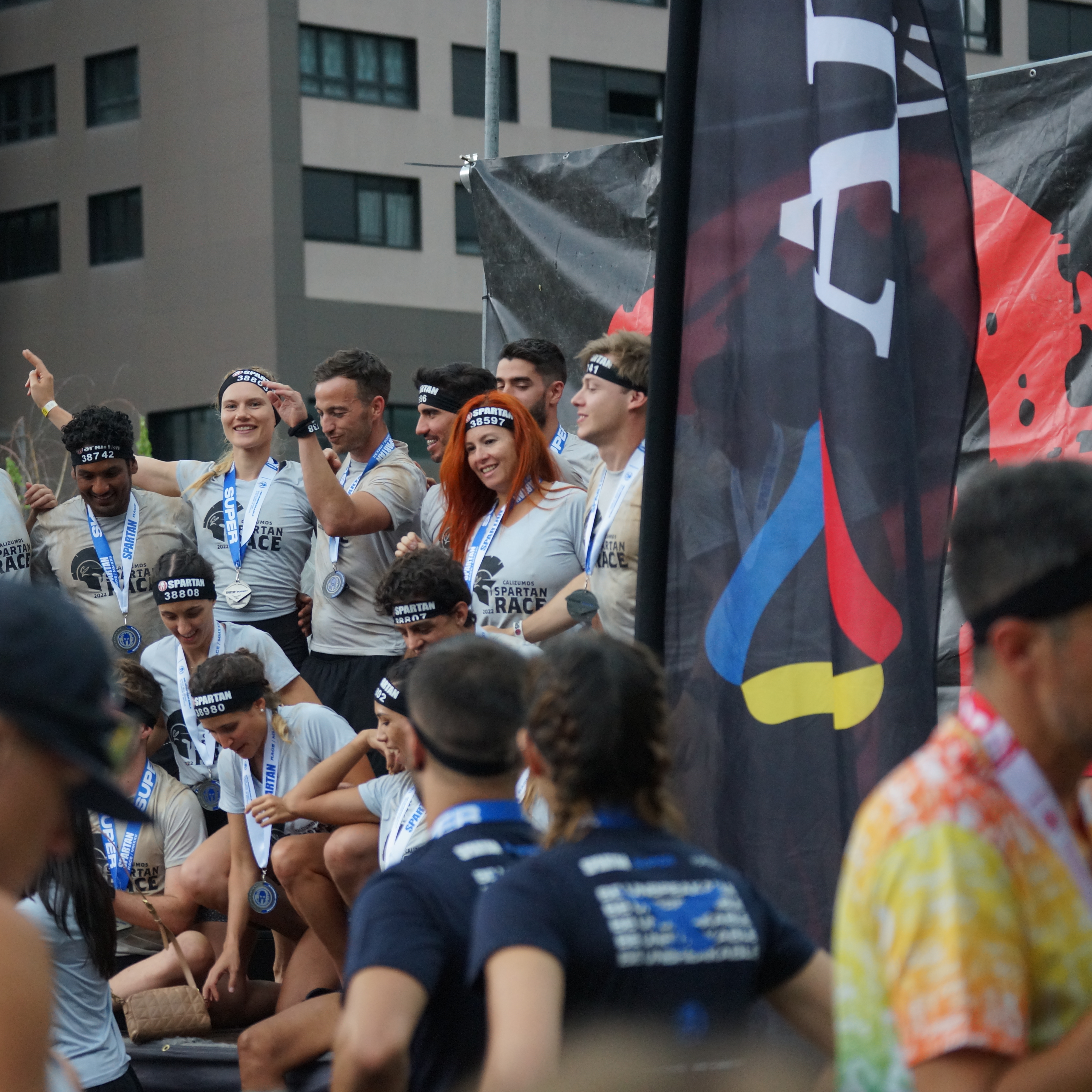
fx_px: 4568
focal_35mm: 128
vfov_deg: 13.6
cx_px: 335
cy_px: 545
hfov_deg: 13.6
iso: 1600
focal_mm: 100
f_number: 5
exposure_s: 1/160
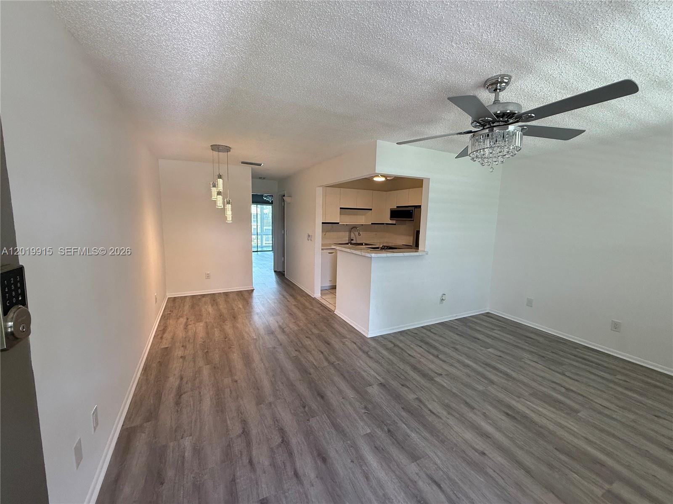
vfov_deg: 85.7
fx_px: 272
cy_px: 252
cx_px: 336
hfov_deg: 102.1
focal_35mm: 14
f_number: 2.2
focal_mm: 2.22
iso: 160
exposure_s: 1/120
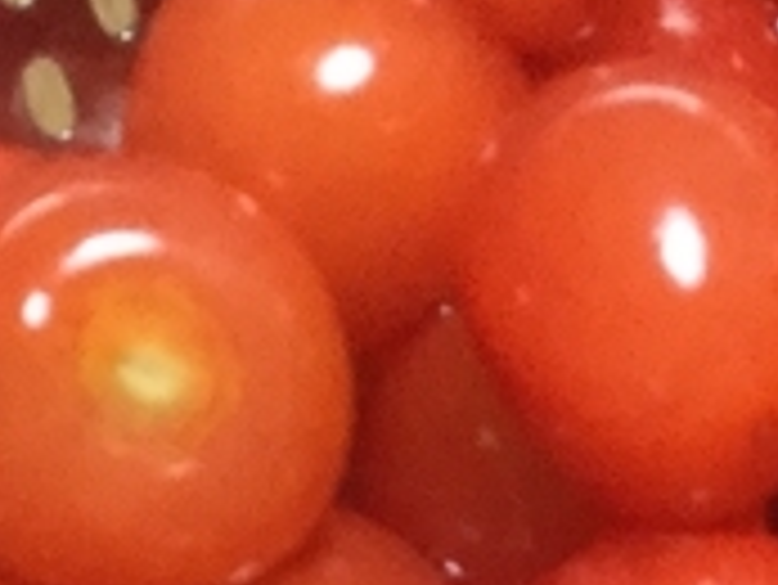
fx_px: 4836
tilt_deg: -62.0
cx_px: 1534
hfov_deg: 8.7
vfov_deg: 6.3
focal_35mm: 215
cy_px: 1796
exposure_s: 1/30
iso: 64
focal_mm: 3.3
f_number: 2.4
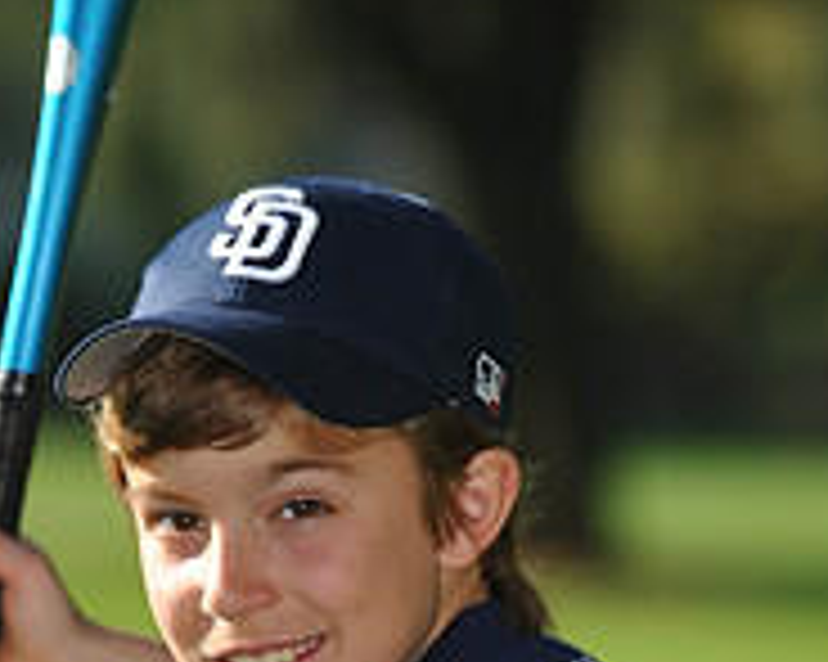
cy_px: 923
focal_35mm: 429
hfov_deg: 4.5
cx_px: 252
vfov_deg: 3.6
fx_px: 10507
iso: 200
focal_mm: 145
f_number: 4
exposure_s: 1/1250
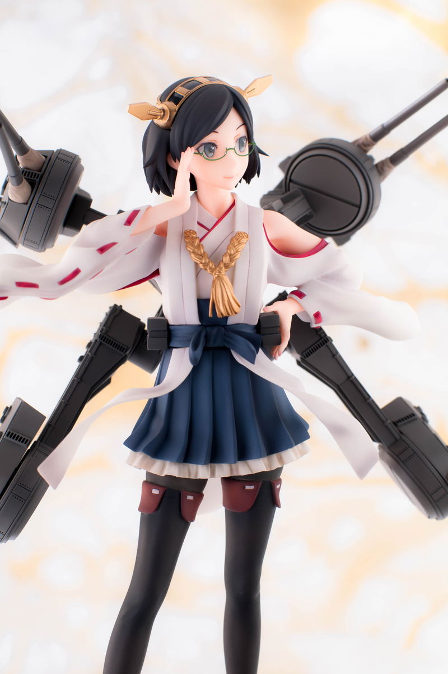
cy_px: 337
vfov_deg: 24.6
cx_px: 224
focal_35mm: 82
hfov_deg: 16.5
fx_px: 1543
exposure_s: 1/125
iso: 200
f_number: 16
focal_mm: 55
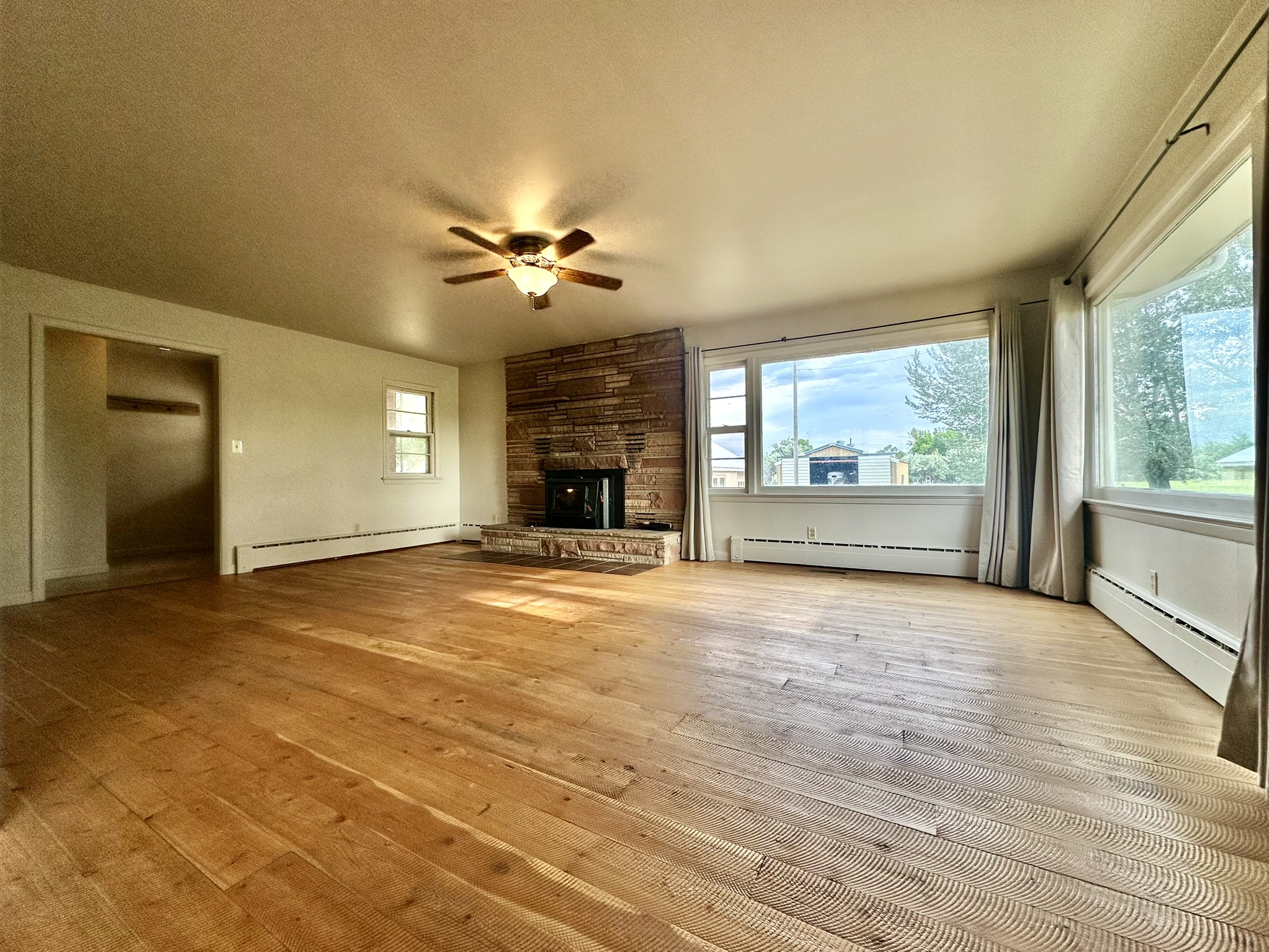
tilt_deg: -0.2
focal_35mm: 14
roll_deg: +0.8
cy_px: 476
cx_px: 634
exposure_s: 1/304
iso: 40
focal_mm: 2.22
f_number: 2.2
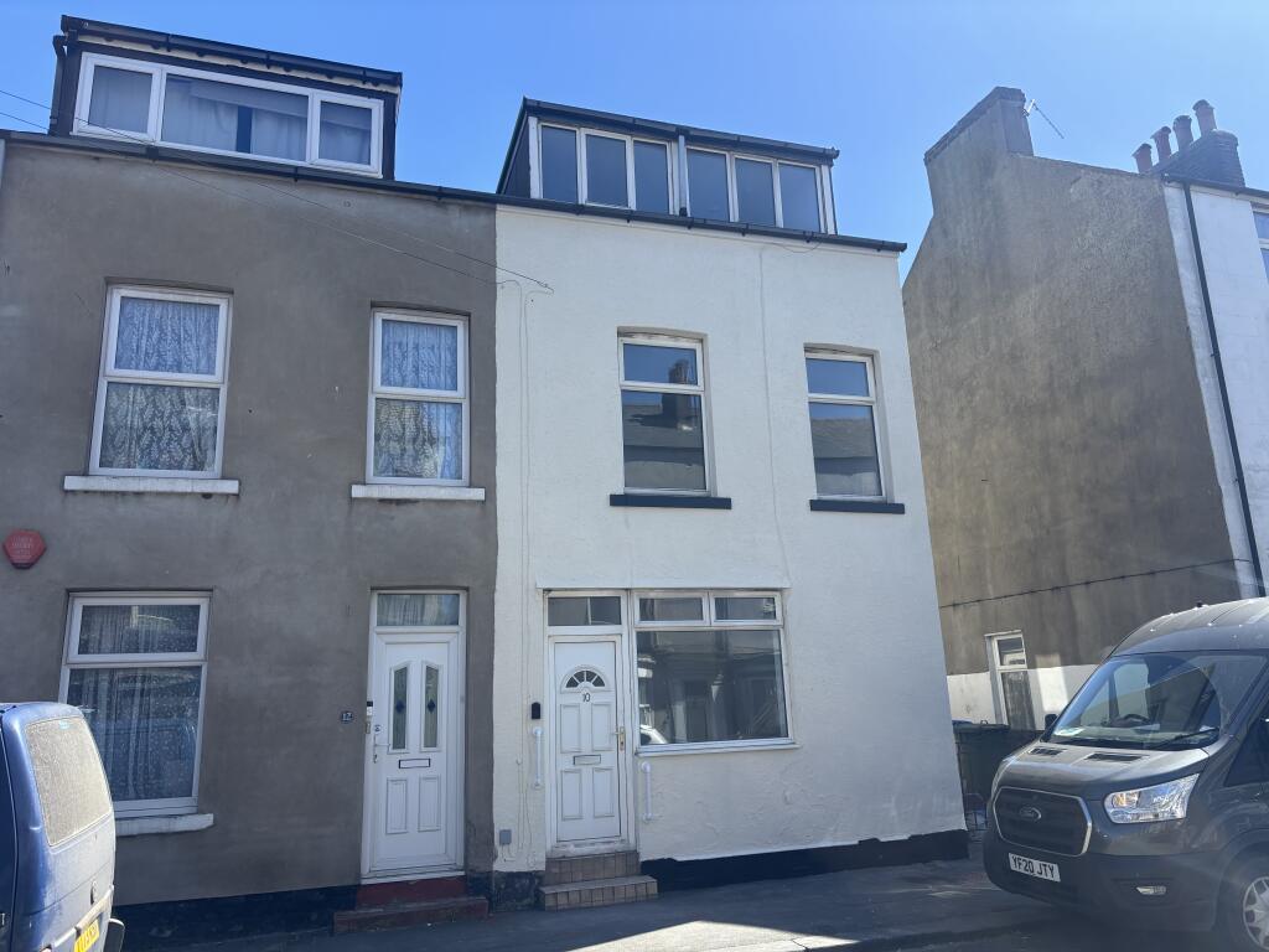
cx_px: 634
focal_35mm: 26
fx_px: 953
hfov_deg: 67.3
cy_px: 476
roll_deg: +3.9
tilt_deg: +13.4
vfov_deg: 53.1
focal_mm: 5.96
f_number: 1.6
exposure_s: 1/1695
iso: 50
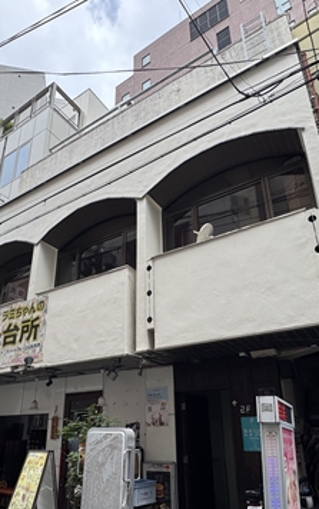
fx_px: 347
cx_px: 149
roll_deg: +0.3
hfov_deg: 49.3
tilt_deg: +22.2
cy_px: 296
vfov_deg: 72.0
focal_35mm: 25
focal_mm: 2.22
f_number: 2.2
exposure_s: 1/428
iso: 40
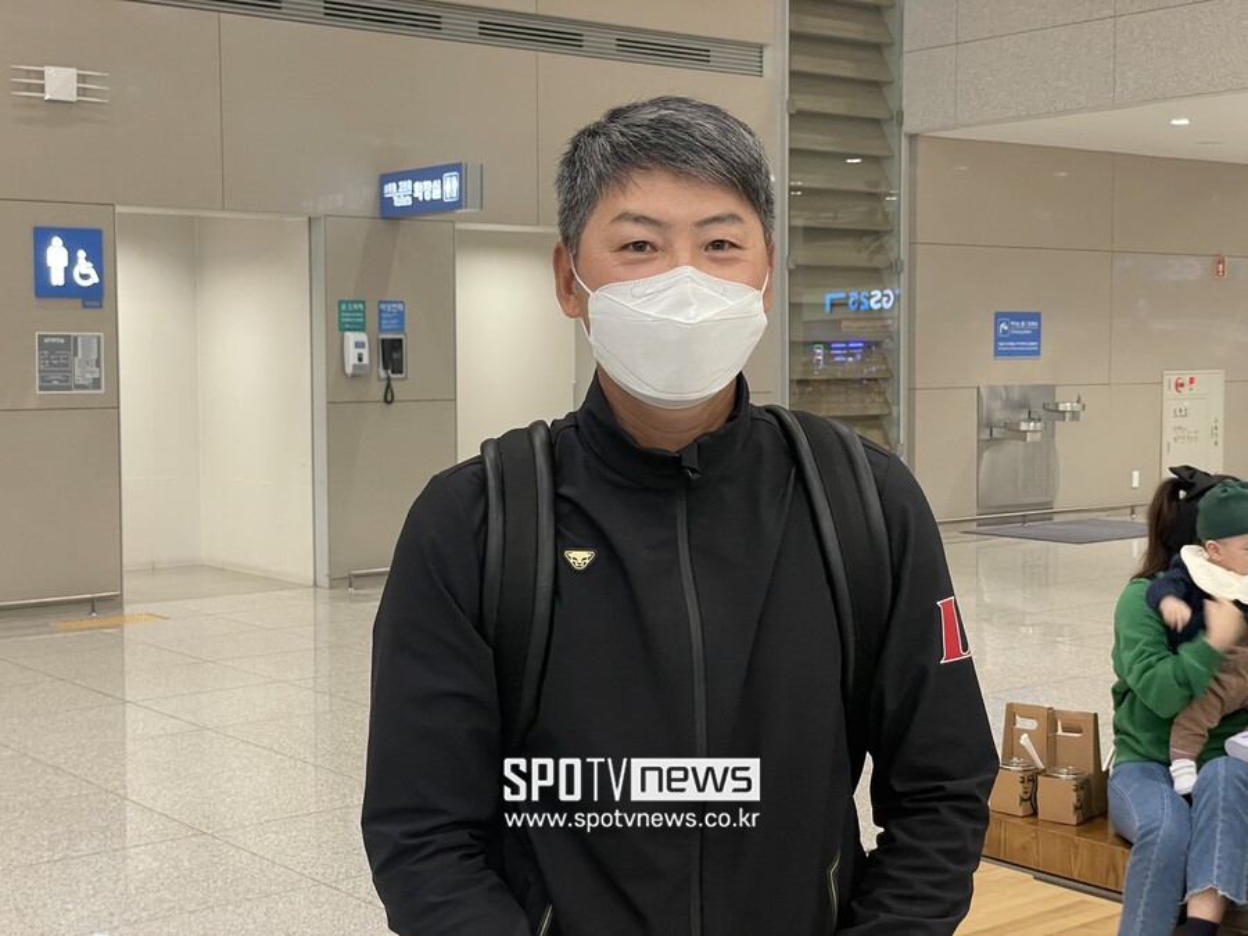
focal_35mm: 52
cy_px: 468
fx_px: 1875
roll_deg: +1.3
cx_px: 624
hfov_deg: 36.8
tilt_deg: -2.7
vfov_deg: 28.0
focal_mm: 6
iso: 200
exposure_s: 1/90
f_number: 2
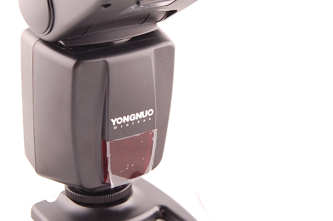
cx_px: 117
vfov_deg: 17.9
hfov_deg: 26.6
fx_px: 702
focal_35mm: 76
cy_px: 88
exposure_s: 1/250
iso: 200
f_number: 8
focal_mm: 26
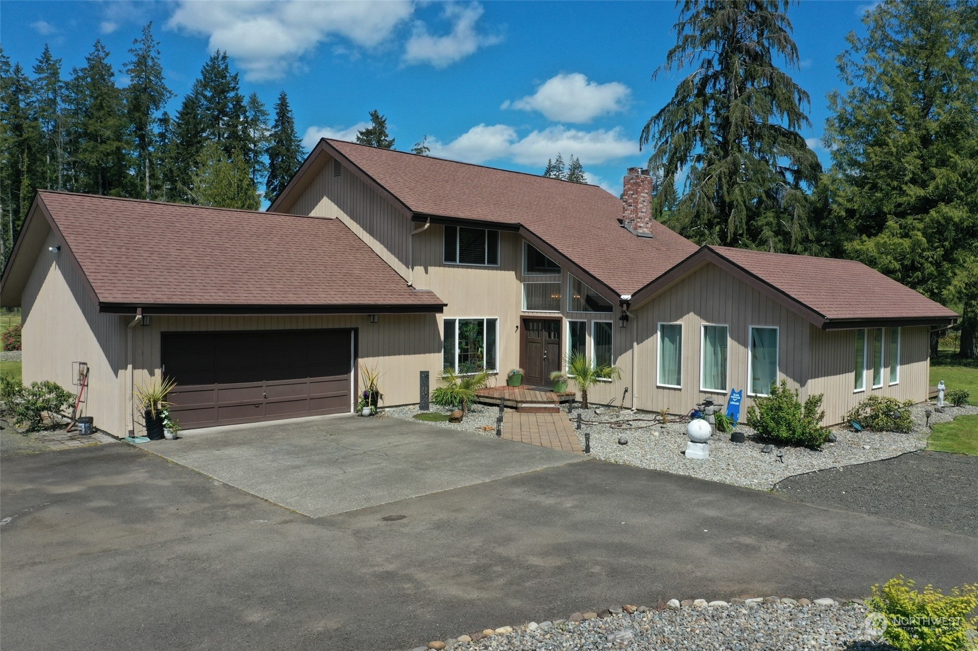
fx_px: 761
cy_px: 326
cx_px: 489
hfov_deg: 65.5
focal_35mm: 28
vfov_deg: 46.4
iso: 100
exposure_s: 1/500
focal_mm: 10.26
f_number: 6.3
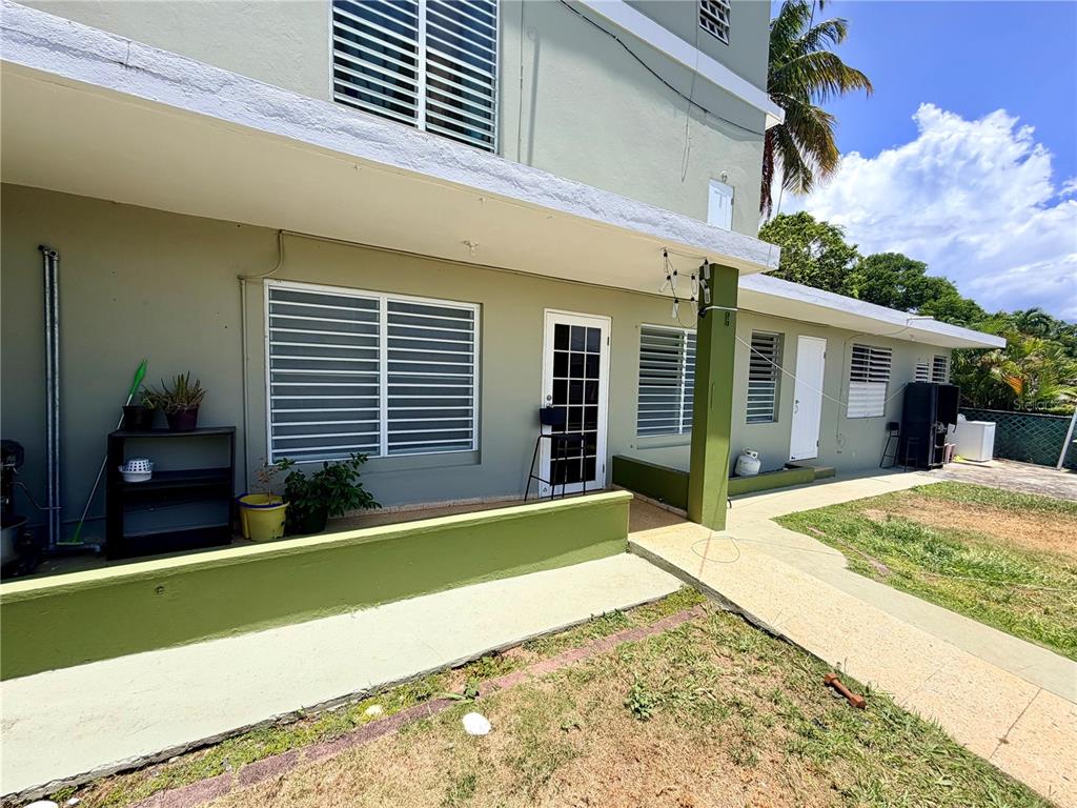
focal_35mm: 14
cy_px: 404
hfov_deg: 102.1
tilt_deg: -4.7
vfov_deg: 85.7
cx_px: 538
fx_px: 436
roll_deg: -1.8
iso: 20
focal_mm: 2.22
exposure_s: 1/770
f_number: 2.2
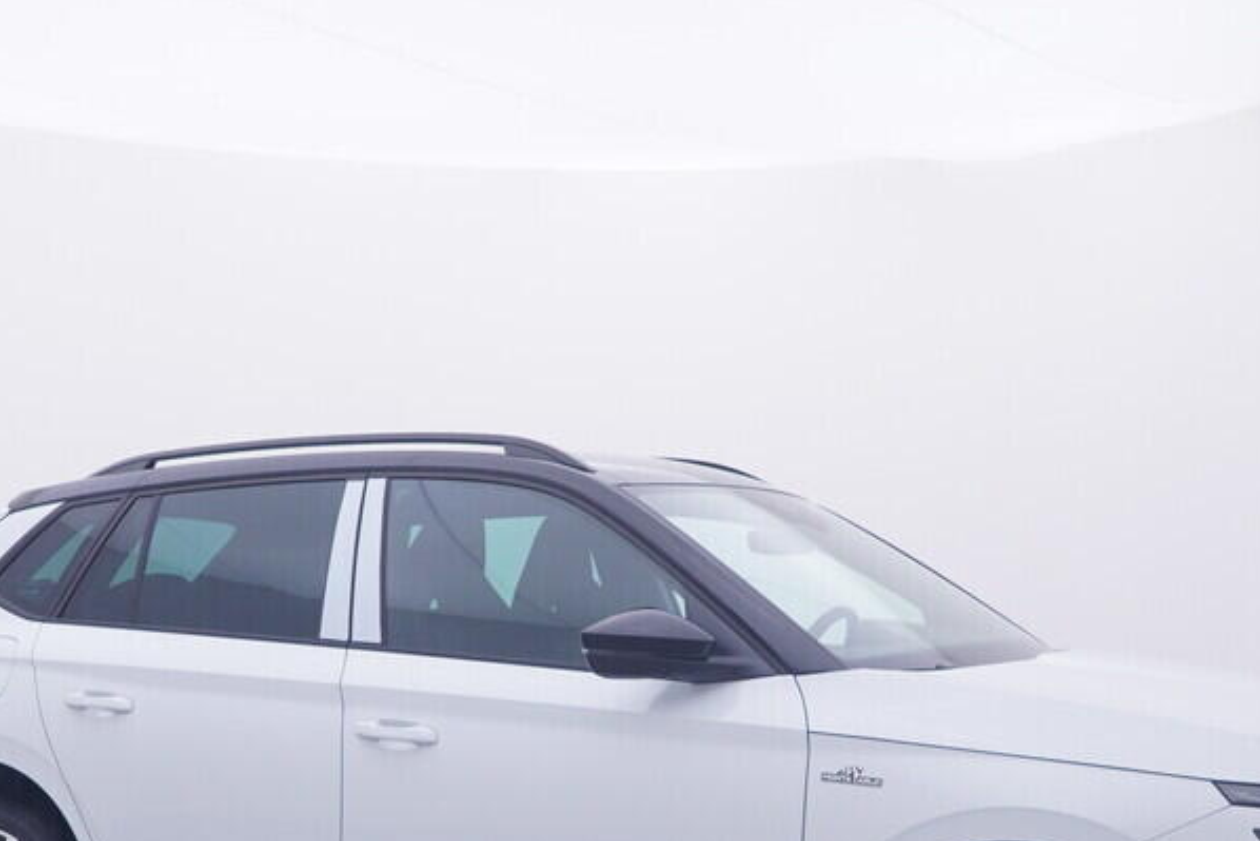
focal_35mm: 54
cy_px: 685
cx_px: 565
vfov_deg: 24.5
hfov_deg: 36.7
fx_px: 1897
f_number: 5
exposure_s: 1/80
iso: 200
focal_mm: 15
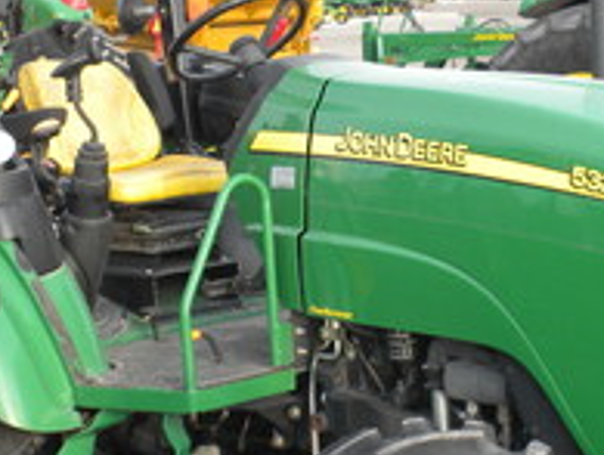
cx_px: 328
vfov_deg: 14.4
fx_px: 1801
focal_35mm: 103
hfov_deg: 19.0
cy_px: 279
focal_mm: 6.6
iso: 64
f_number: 3.5
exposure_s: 1/45.5
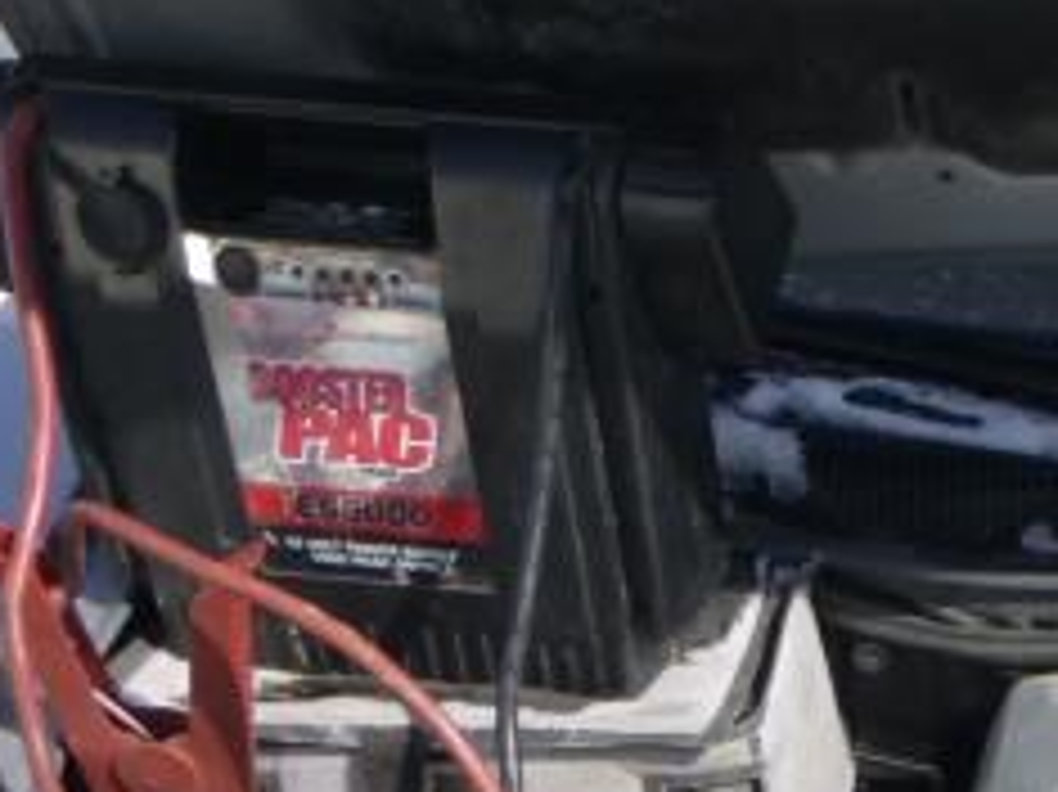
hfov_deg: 18.4
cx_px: 1670
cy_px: 1228
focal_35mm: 92
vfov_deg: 14.8
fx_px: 2810
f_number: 4
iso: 100
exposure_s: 1/500
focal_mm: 4.8
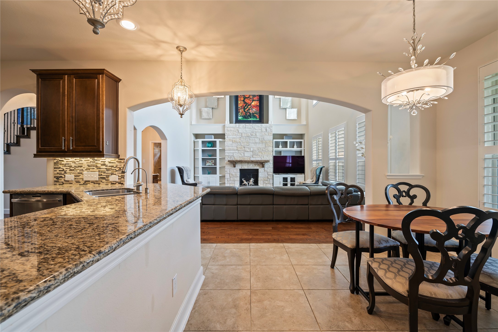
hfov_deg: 100.4
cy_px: 166
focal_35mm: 15
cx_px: 249
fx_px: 207
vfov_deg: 77.2
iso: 125
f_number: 6.3
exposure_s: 1/3
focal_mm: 15
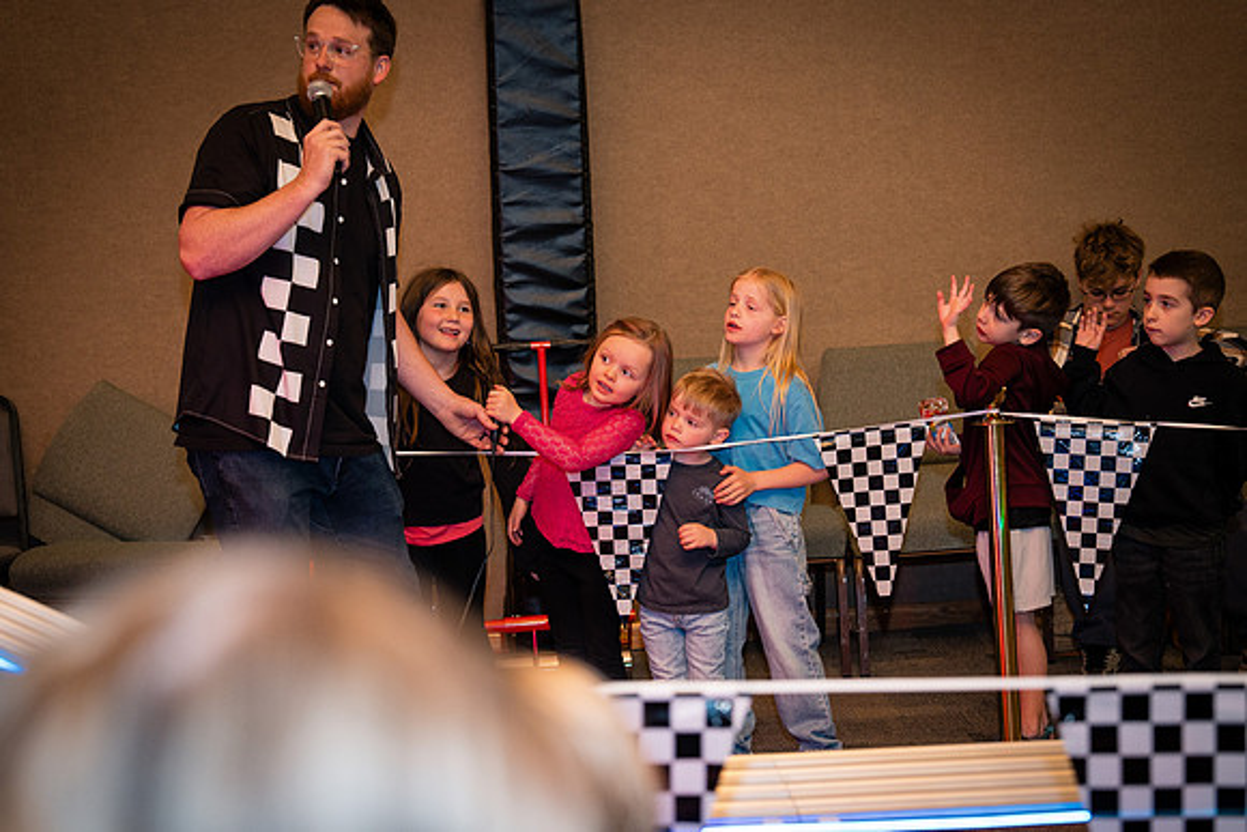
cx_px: 662
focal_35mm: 74
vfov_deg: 18.3
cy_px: 442
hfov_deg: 27.2
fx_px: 2576
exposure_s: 1/250
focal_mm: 70
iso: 1000
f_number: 3.2
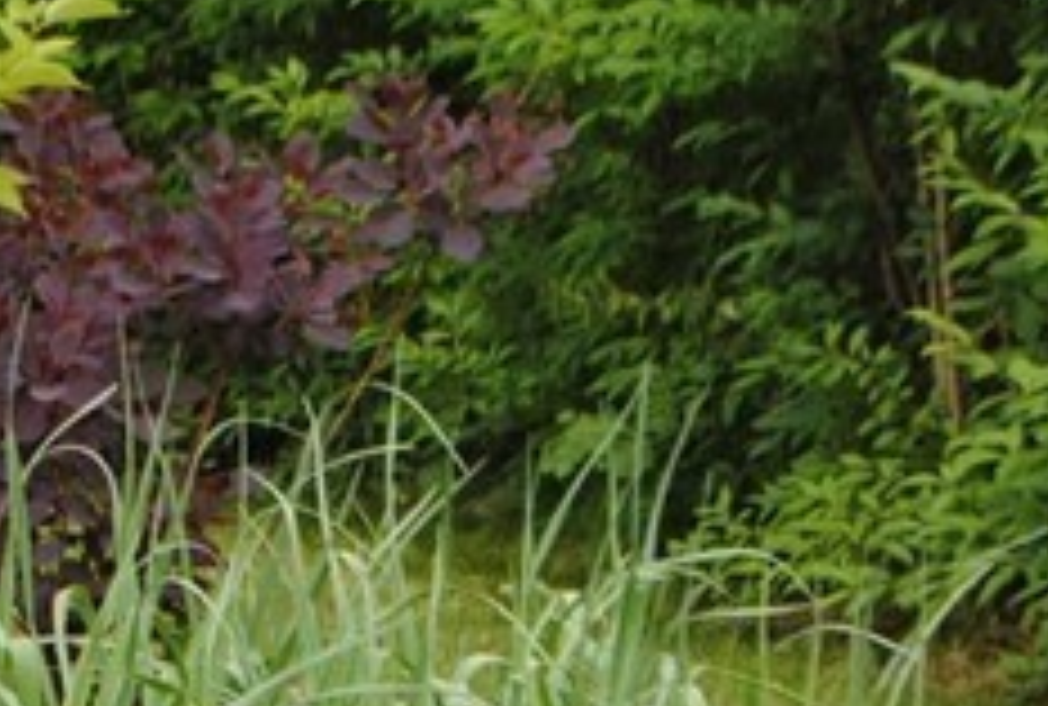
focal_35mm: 329
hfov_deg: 6.2
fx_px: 9609
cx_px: -589
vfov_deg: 4.2
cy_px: 474
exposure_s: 1/60
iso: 200
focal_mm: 50
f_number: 8
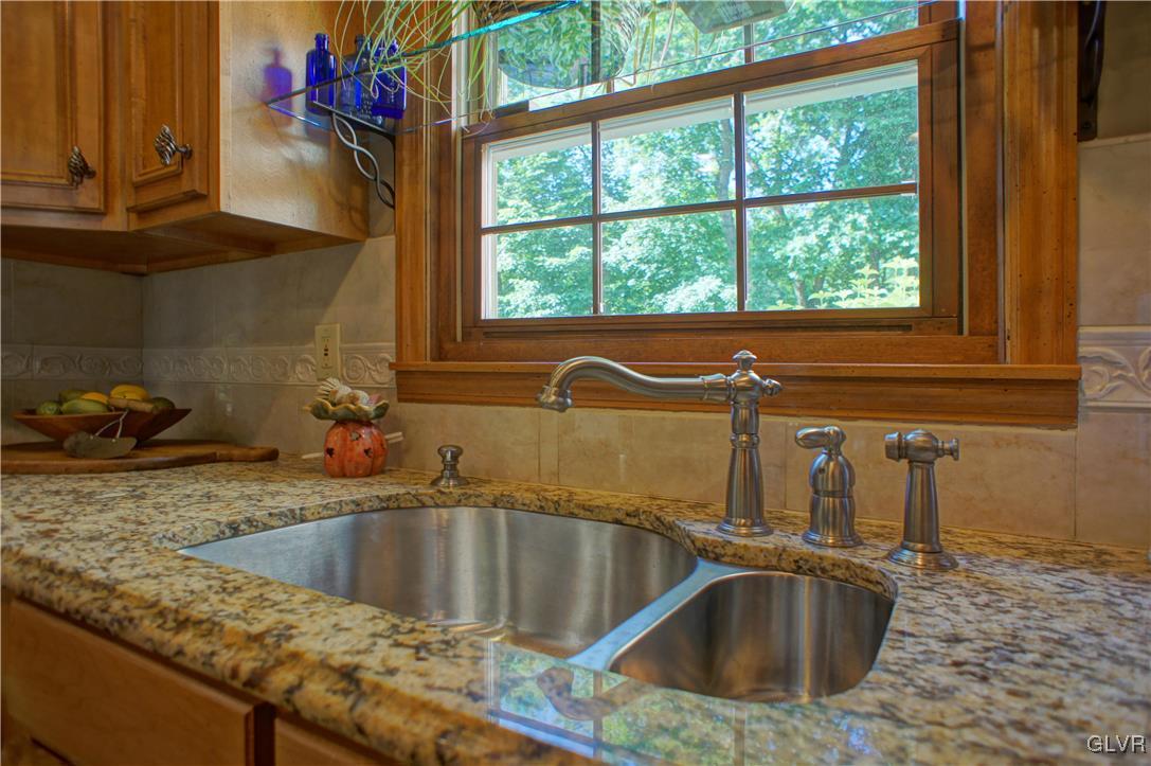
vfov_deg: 53.1
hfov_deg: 73.8
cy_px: 383
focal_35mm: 24
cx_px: 576
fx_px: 767
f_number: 3.2
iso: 200
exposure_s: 1/40
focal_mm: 16
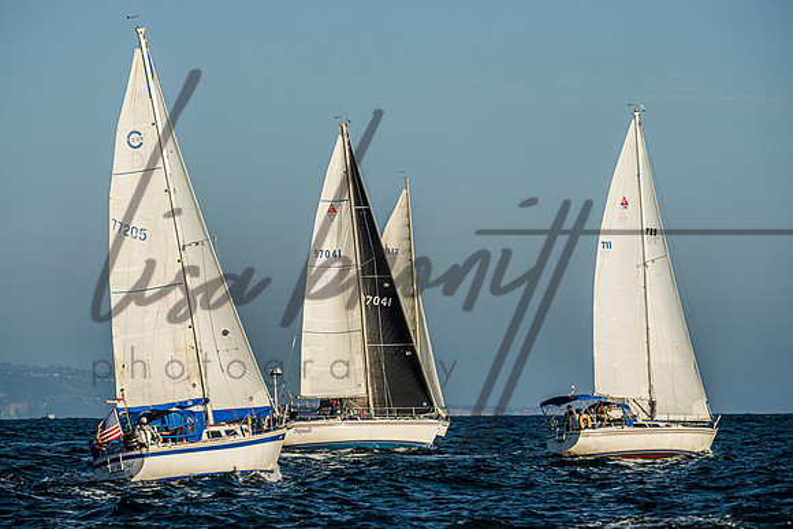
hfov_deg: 9.8
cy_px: 226
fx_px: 4634
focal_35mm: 210
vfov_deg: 6.5
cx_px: 387
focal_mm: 165
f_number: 6.3
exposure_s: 1/1250
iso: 100
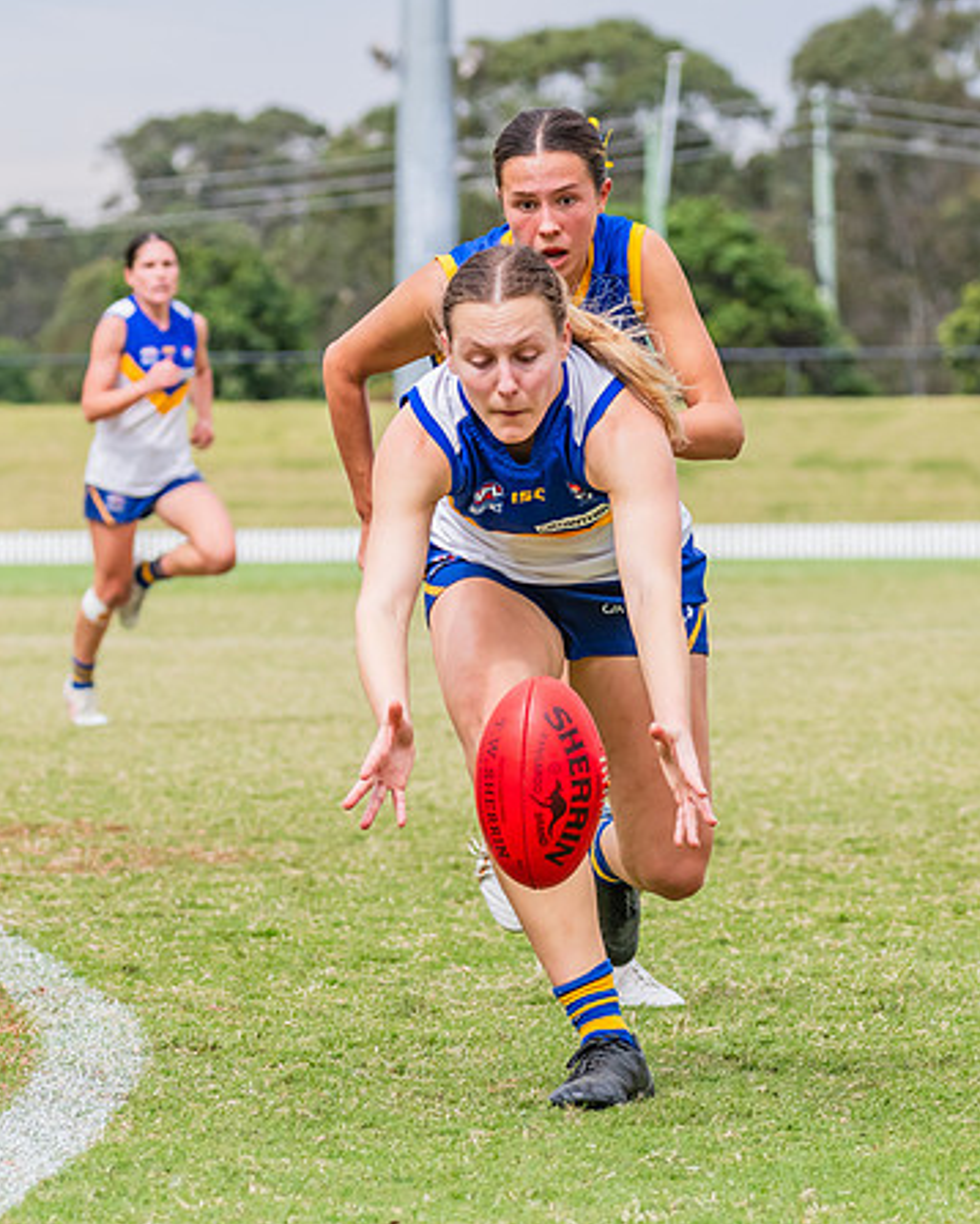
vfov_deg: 6.9
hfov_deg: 5.5
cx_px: 516
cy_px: 600
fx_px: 10181
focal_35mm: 281
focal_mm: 170
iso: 800
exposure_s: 1/1250
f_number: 9
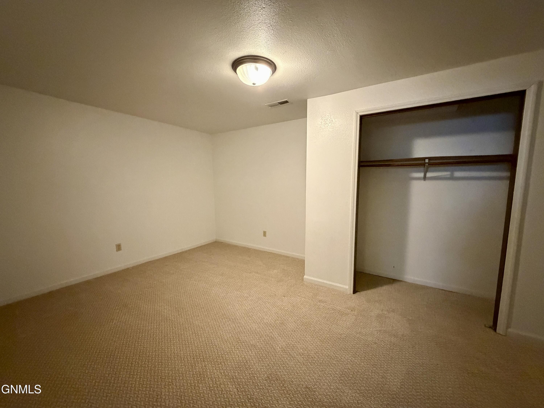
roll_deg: +0.8
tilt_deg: -6.0
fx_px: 220
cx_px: 272
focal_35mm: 14
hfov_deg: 102.1
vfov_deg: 85.7
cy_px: 204
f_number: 2.2
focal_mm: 2.22
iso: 1250
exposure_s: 1/60
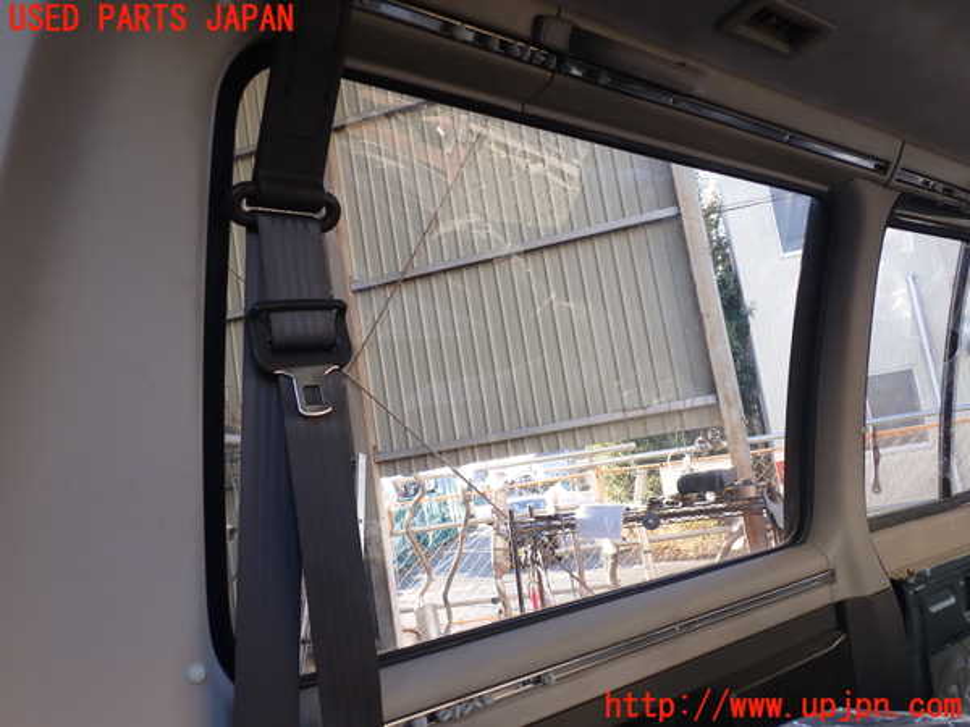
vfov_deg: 46.8
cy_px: 364
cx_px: 485
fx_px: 841
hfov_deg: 60.0
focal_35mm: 30
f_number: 3.2
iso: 100
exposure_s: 1/60
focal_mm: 5.4
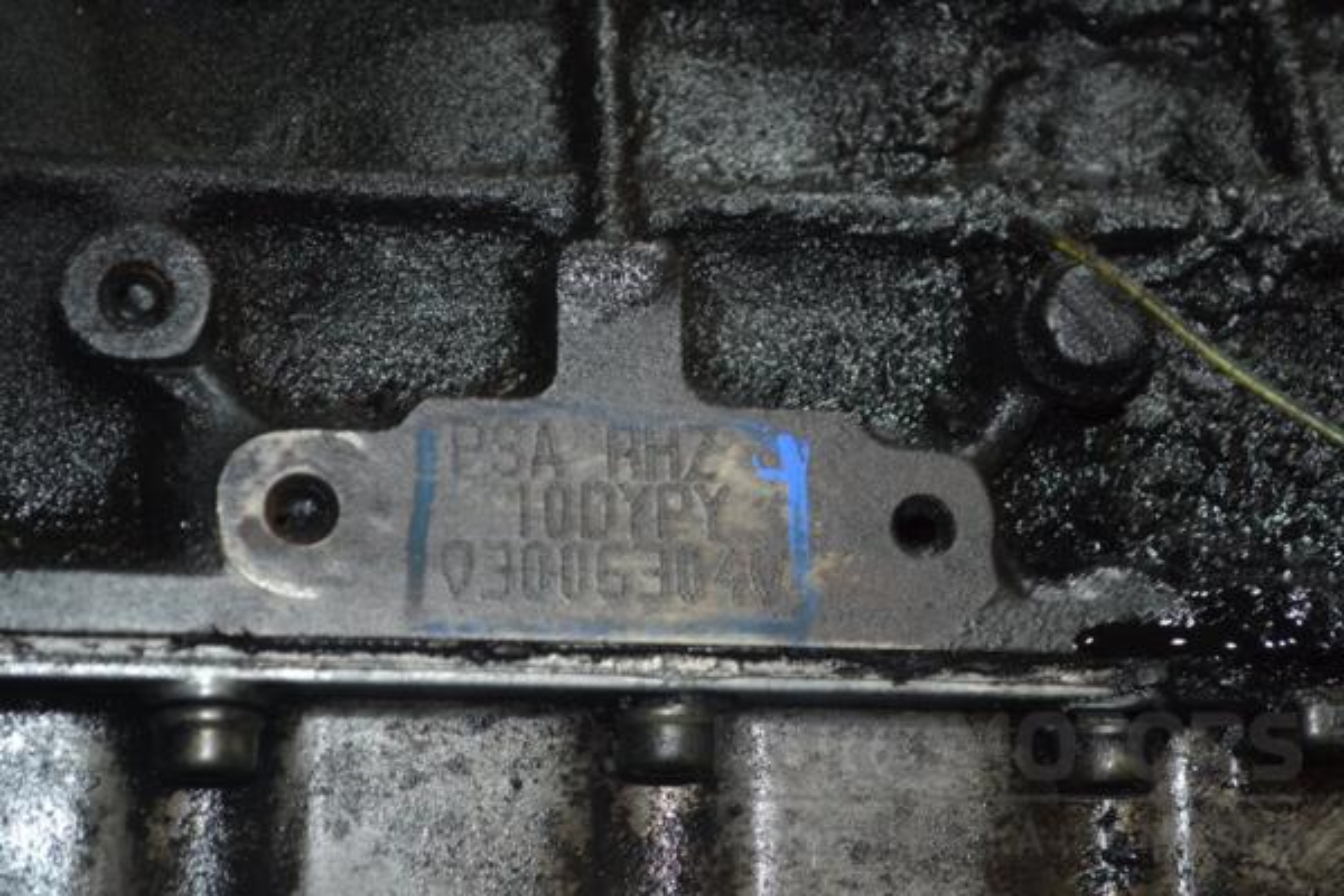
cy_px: 448
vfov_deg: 16.6
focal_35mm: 82
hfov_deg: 24.6
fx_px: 3080
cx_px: 672
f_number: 5.6
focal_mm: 55
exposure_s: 1/60
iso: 1100
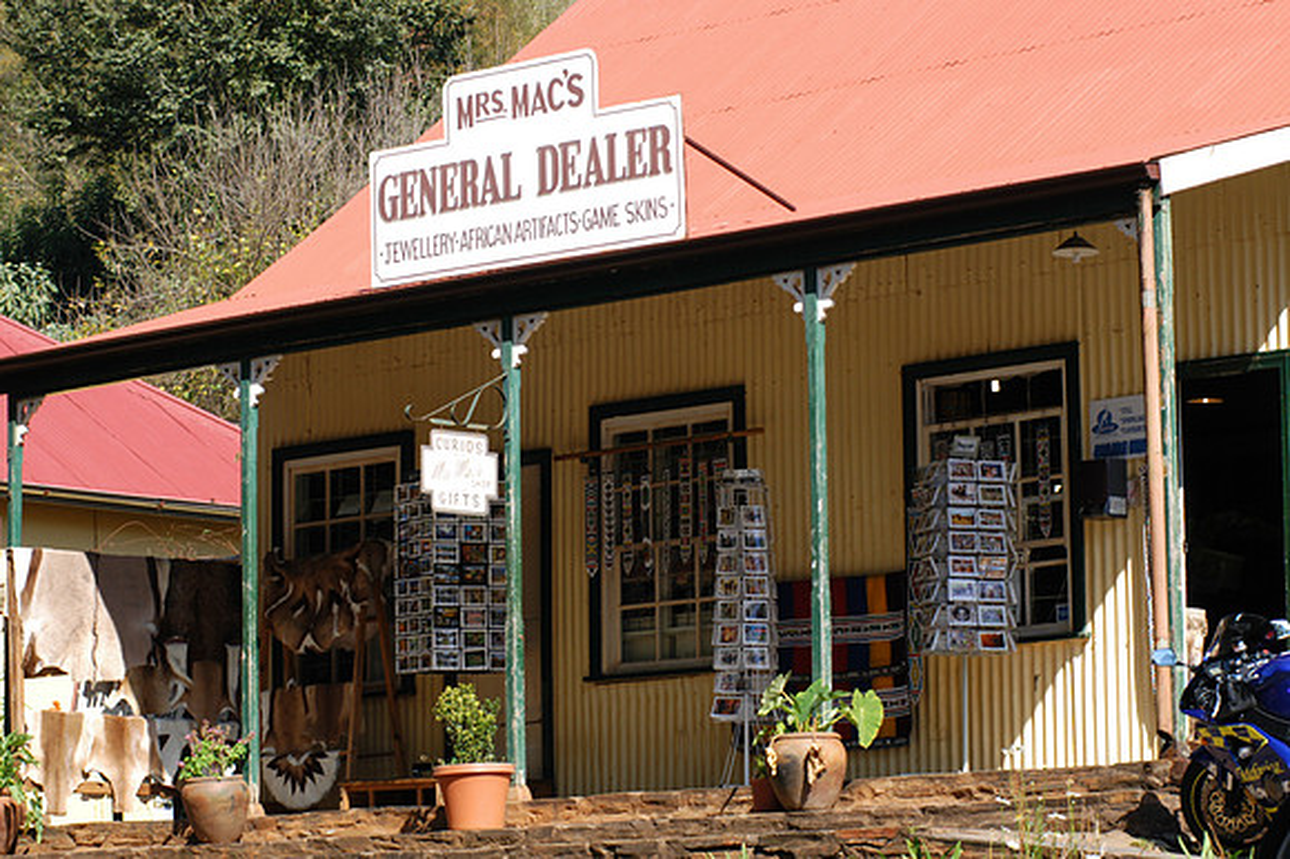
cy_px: 430
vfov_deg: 11.4
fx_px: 4297
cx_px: 645
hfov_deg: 17.1
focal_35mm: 120
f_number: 7.1
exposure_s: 1/250
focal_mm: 80
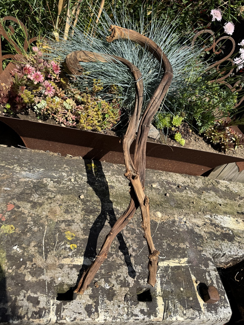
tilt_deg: -39.9
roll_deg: -20.7
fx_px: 226
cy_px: 162
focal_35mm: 24
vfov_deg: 71.6
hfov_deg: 56.8
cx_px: 122
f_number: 1.78
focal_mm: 6.76
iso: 80
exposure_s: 1/3597
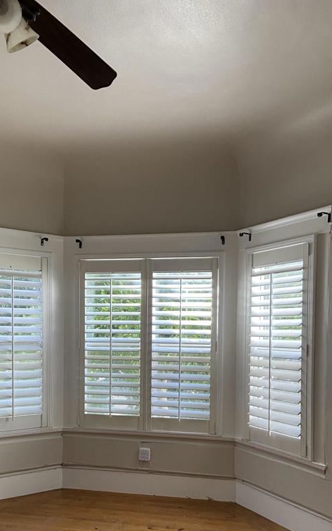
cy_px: 345
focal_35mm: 36
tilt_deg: -0.3
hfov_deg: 35.3
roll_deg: -0.8
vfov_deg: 53.2
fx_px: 521
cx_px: 144
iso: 125
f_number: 1.8
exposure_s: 1/71
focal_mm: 4.25
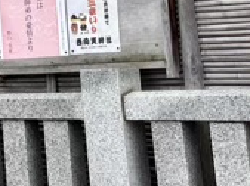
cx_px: -183
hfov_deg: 15.9
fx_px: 778
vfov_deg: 13.3
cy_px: -30
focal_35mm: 108
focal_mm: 5.96
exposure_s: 1/626
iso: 50
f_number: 1.6
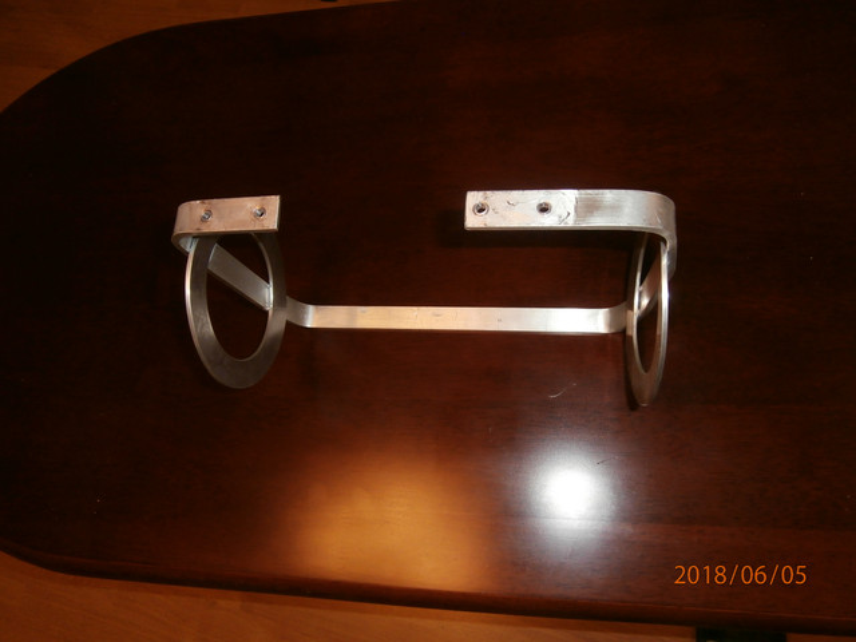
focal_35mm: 24
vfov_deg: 56.8
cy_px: 321
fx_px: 593
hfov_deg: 71.6
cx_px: 428
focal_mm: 4.2
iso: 200
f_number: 3
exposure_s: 1/30
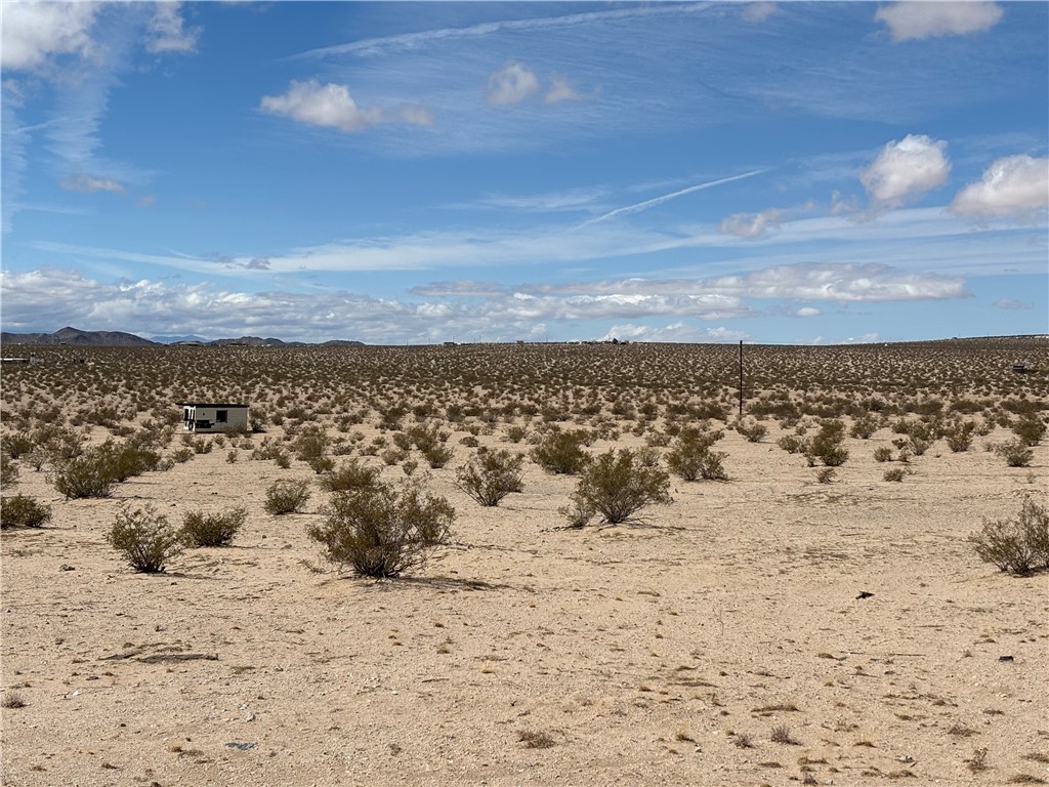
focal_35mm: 52
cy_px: 394
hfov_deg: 36.8
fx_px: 1576
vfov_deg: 28.0
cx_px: 524
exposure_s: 1/7194
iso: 40
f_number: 1.6
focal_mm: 5.96
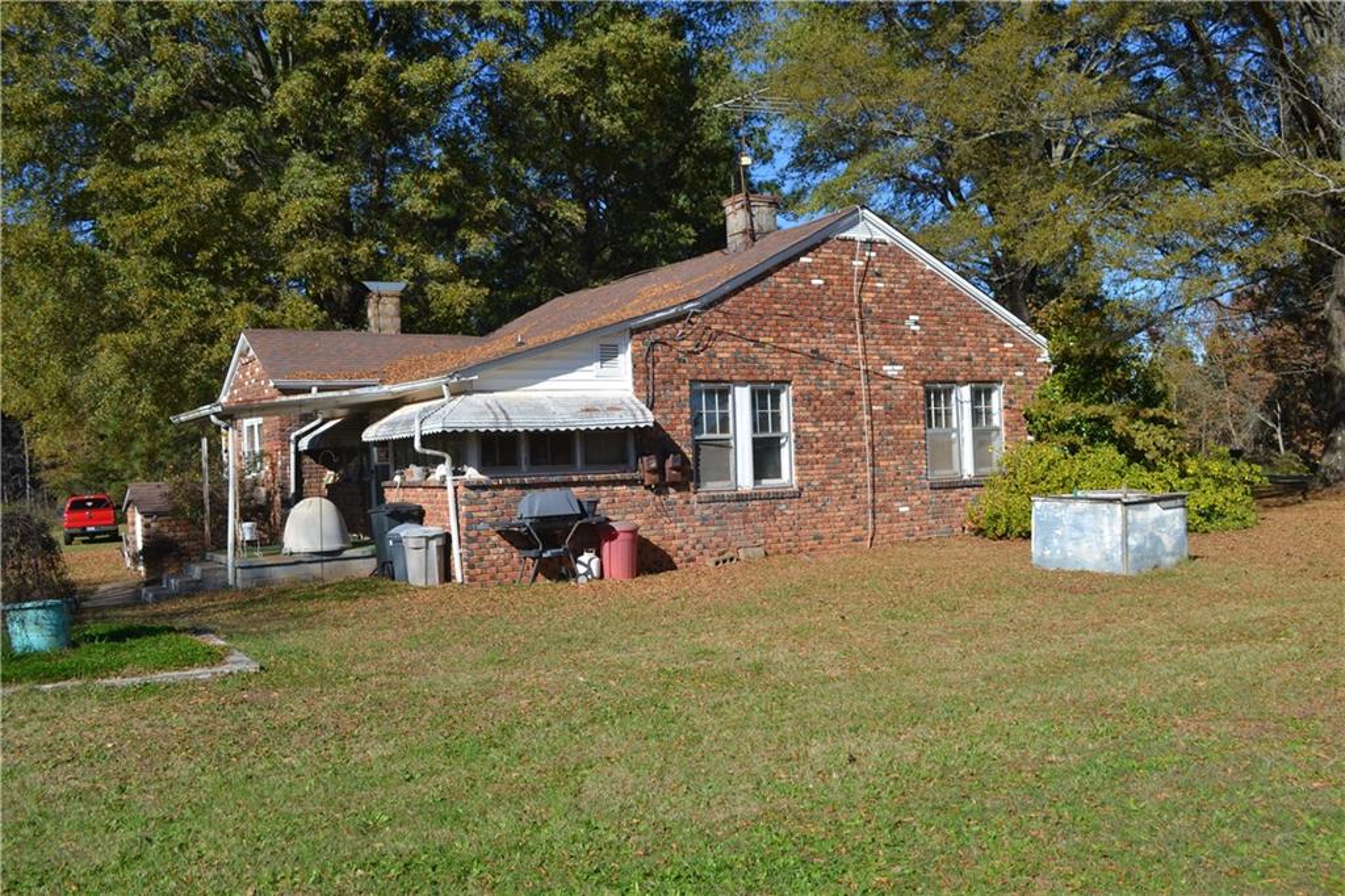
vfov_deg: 39.9
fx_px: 1232
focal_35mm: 33
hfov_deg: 57.2
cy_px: 448
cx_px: 672
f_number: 8
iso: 100
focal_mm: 22
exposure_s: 1/250
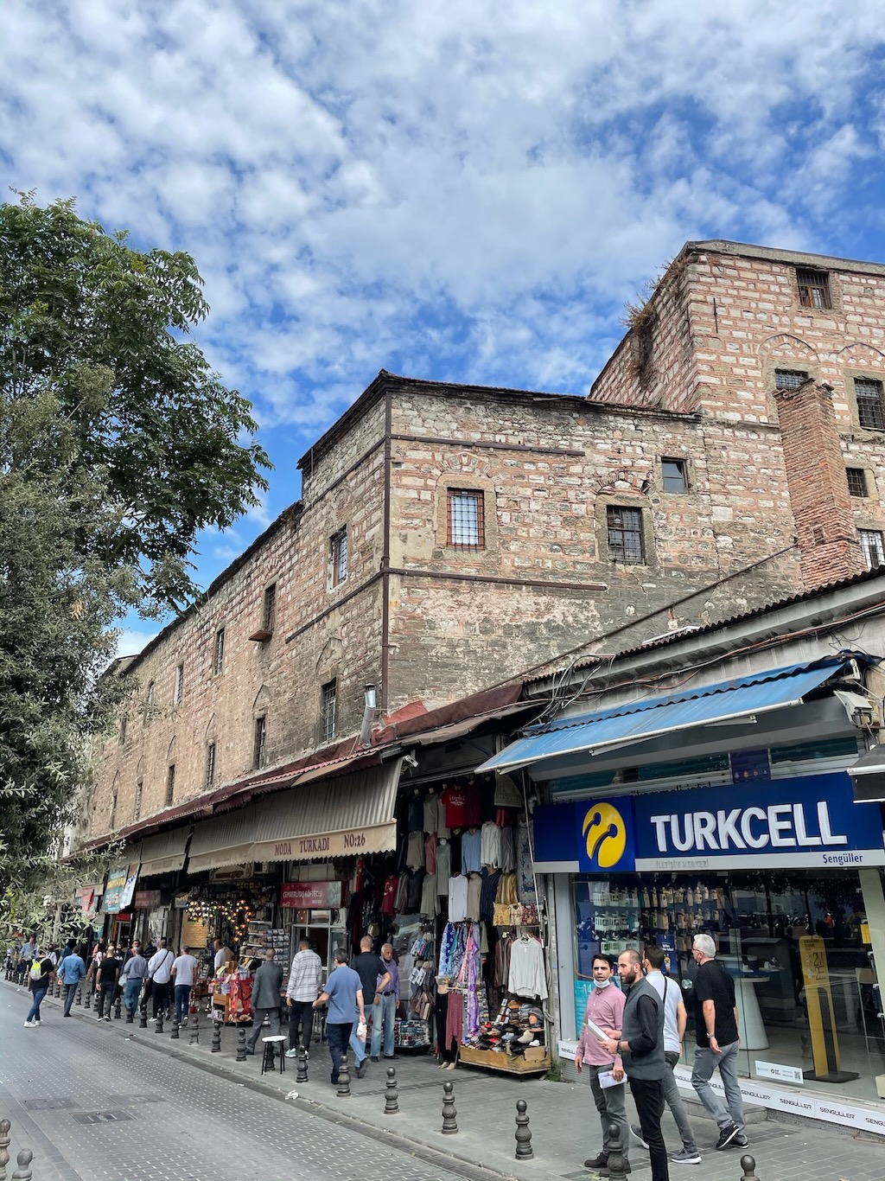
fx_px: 887
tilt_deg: +22.3
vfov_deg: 67.3
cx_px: 442
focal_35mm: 26
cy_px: 590
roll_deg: +1.4
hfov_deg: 53.0
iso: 32
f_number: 1.6
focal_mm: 4.2
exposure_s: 1/3125
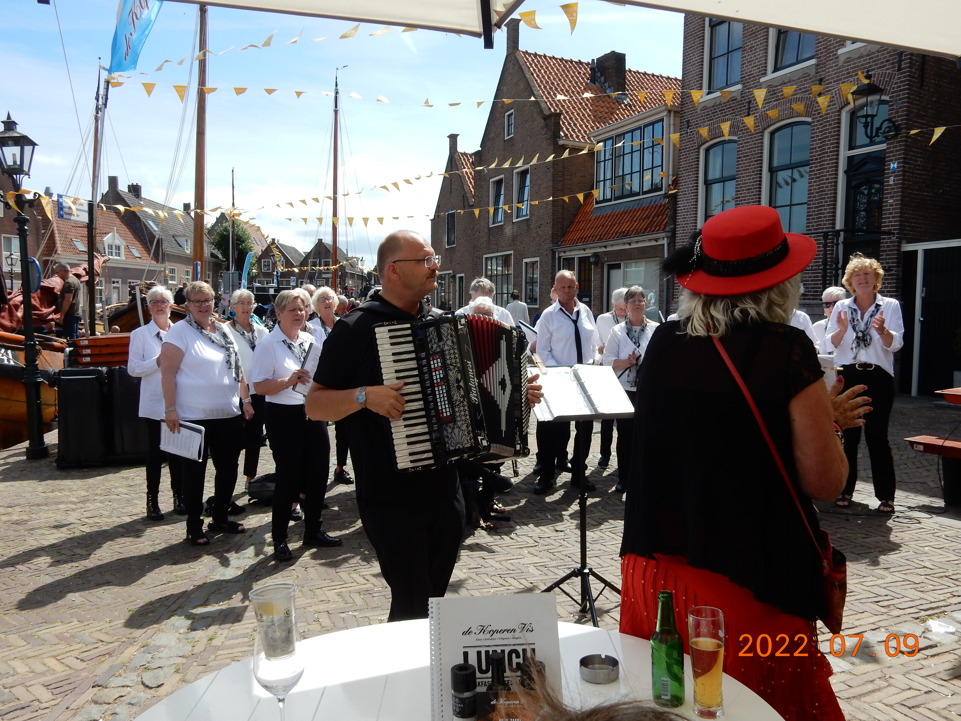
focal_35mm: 30
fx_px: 833
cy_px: 360
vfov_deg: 46.8
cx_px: 480
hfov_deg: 60.0
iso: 125
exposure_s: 1/1000
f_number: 4
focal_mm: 5.4
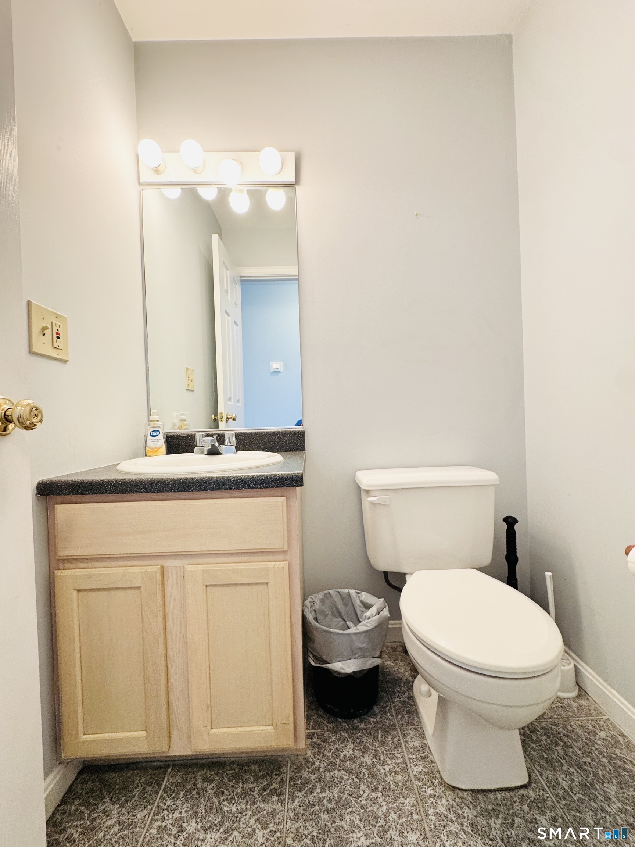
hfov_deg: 85.7
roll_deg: +2.4
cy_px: 424
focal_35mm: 14
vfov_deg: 102.1
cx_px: 318
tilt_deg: +1.4
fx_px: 342
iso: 160
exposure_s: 1/60
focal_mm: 2.22
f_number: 2.2
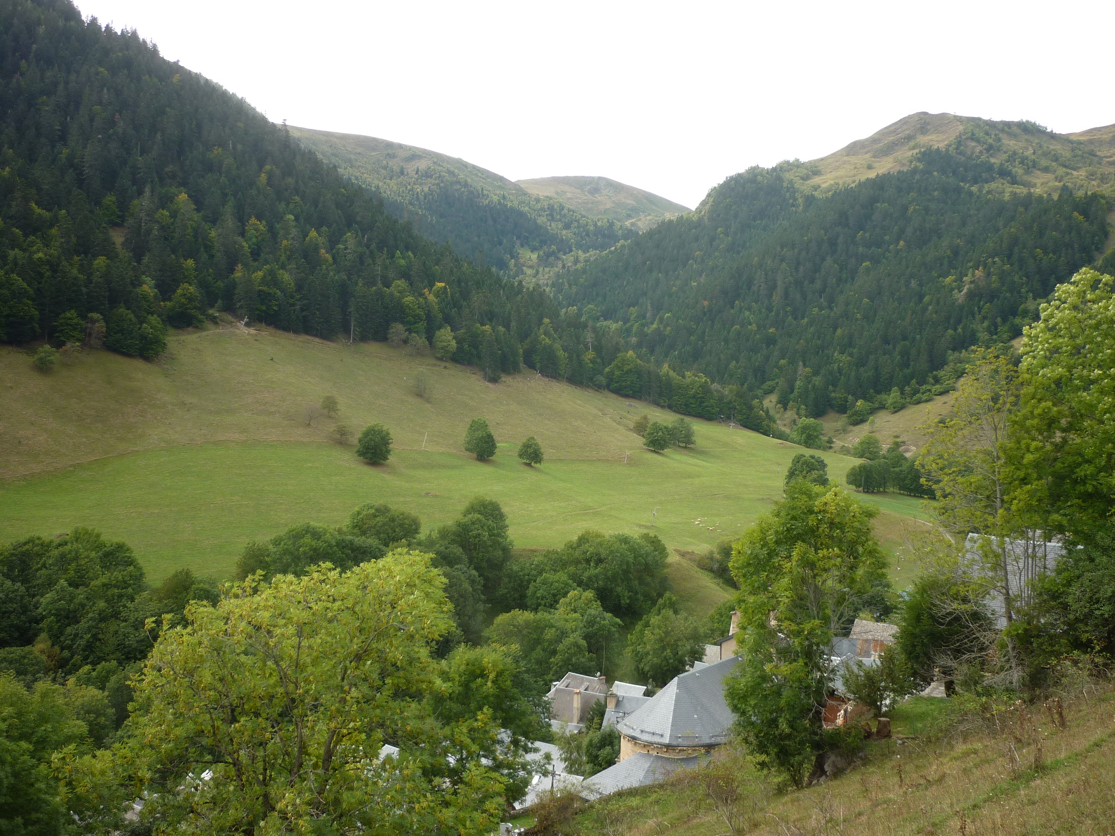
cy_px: 418
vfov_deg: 42.9
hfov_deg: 55.4
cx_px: 558
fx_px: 1063
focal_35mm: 33
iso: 80
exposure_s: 1/400
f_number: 2.8
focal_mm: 5.5
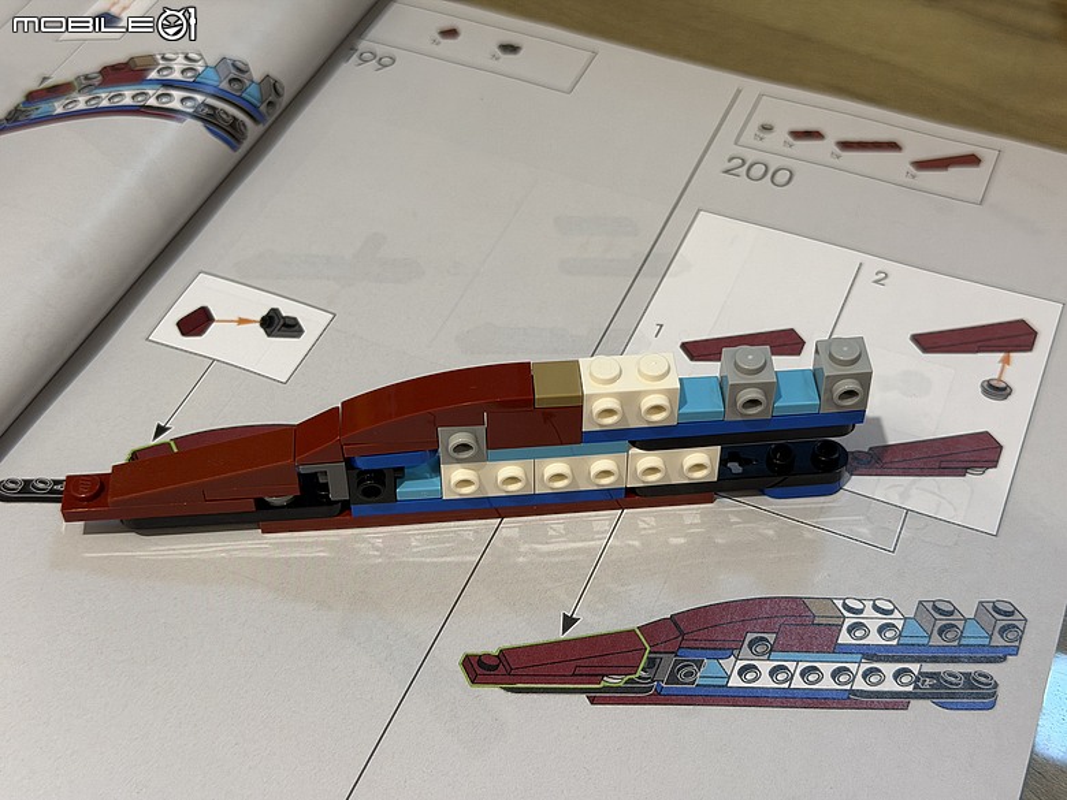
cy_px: 400
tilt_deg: -48.0
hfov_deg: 39.7
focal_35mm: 48
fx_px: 1480
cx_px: 534
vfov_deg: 30.3
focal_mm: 6.76
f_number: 1.78
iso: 200
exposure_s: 1/60
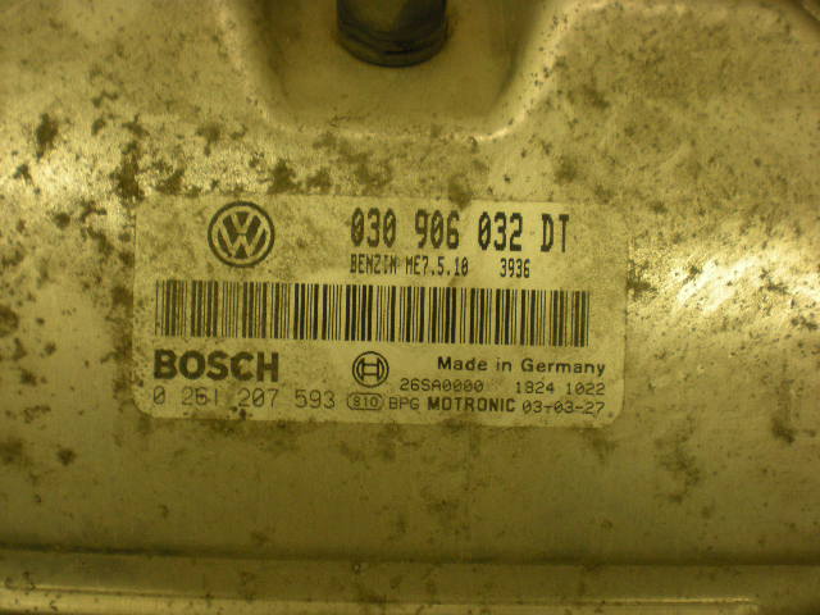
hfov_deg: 49.0
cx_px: 410
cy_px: 308
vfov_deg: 37.7
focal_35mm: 38
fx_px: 900
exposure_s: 1/40.6
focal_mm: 6.3
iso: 200
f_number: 3.1
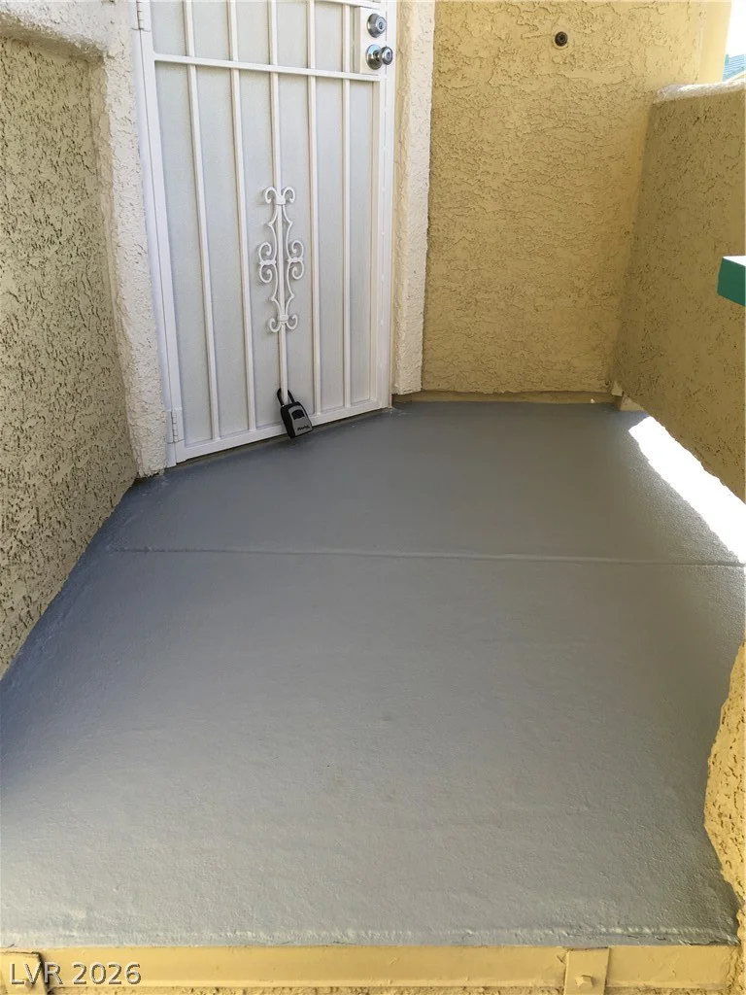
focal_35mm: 29
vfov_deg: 61.7
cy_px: 498
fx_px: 833
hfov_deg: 48.2
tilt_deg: -21.9
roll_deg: -1.0
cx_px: 373
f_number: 2.2
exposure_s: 1/370
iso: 25
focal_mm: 4.15
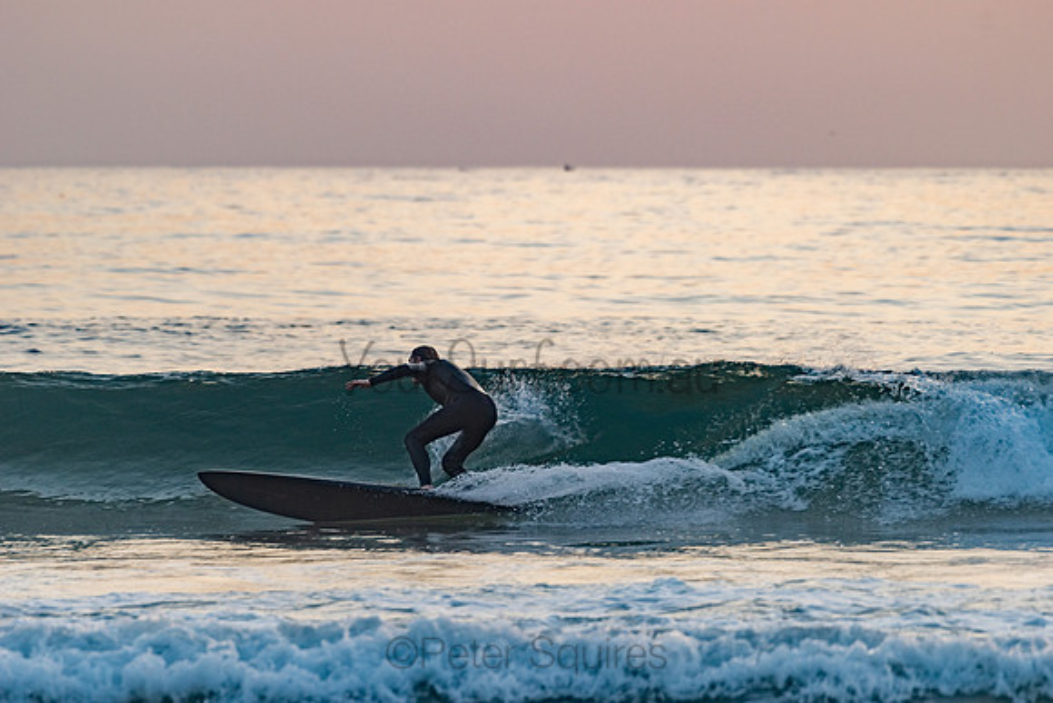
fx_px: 9069
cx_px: 526
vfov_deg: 4.4
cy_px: 352
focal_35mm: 310
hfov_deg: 6.6
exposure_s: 1/320
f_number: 5.6
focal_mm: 310
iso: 280
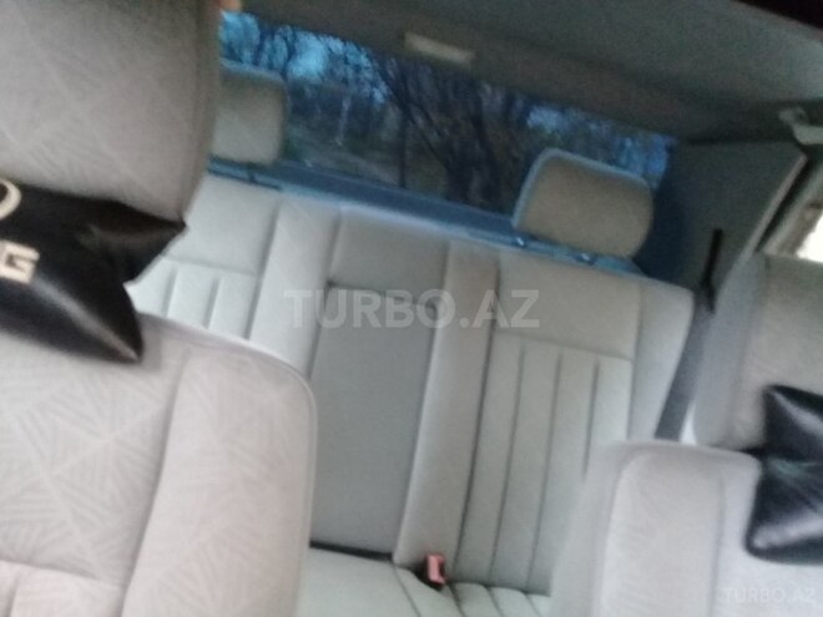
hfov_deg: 58.4
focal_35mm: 31
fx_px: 737
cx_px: 412
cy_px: 308
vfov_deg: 45.4
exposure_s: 1/15
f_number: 2.2
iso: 500
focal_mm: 3.3
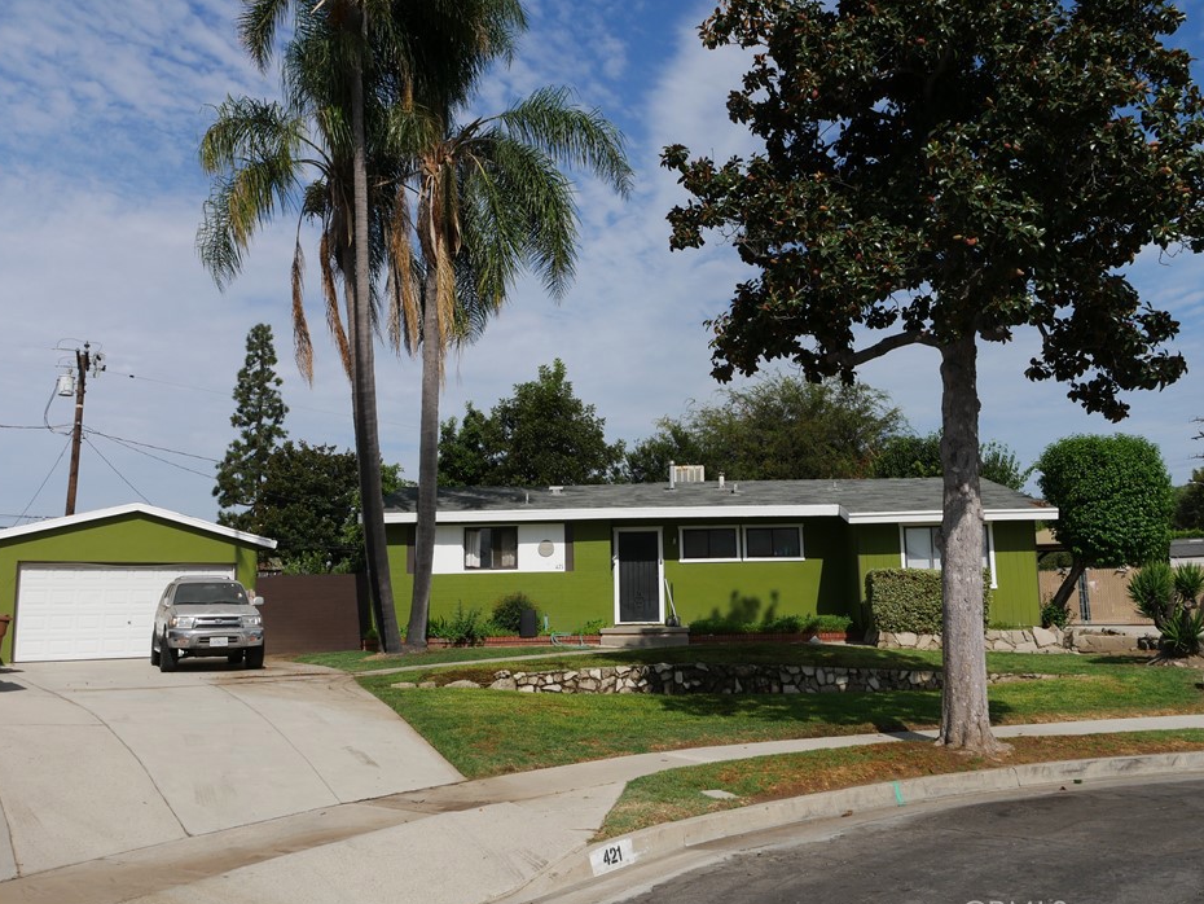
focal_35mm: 33
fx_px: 1148
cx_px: 623
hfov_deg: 55.3
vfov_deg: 43.0
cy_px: 434
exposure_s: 1/800
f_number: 8
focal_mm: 15
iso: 200
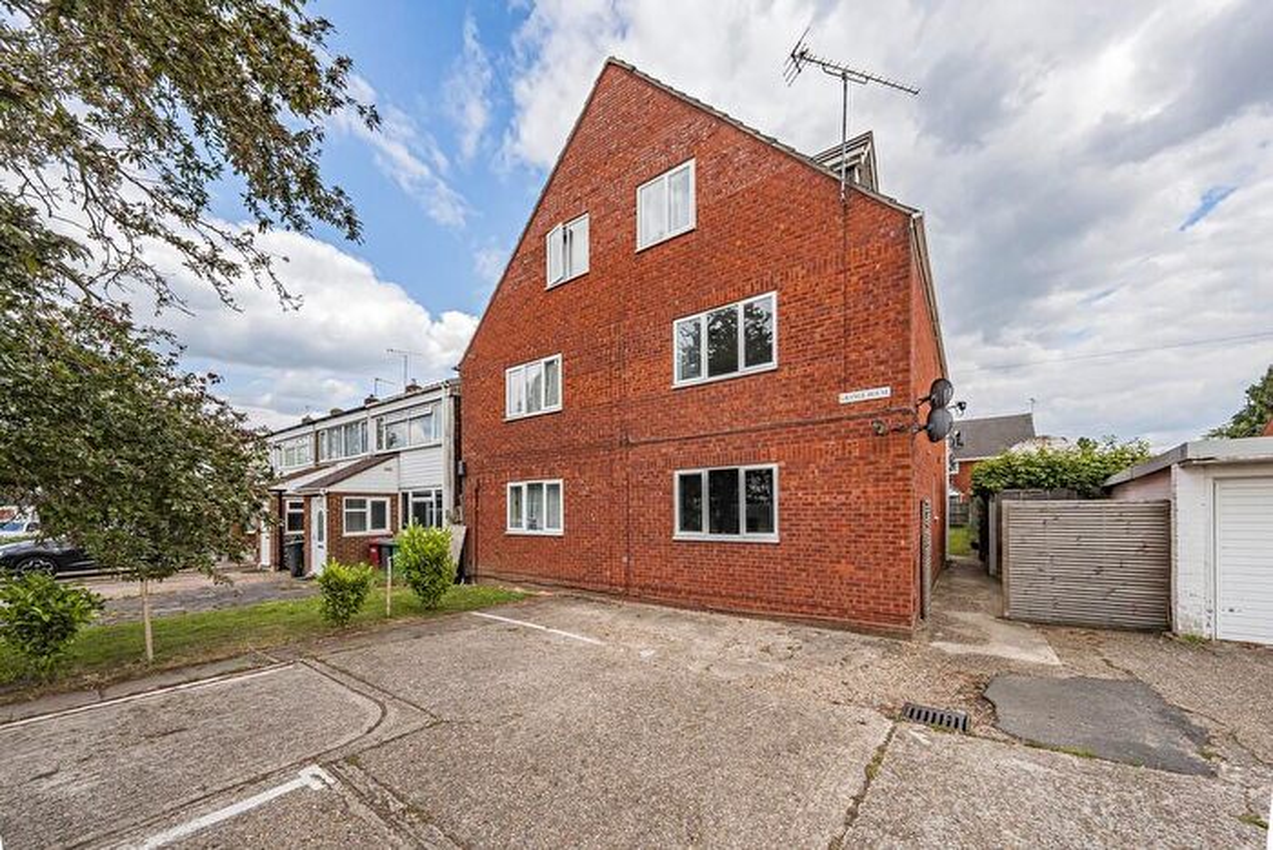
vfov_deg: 90.0
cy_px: 425
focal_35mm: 12
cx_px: 636
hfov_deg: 112.6
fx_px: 424
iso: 320
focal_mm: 12
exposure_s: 1/320
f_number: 9
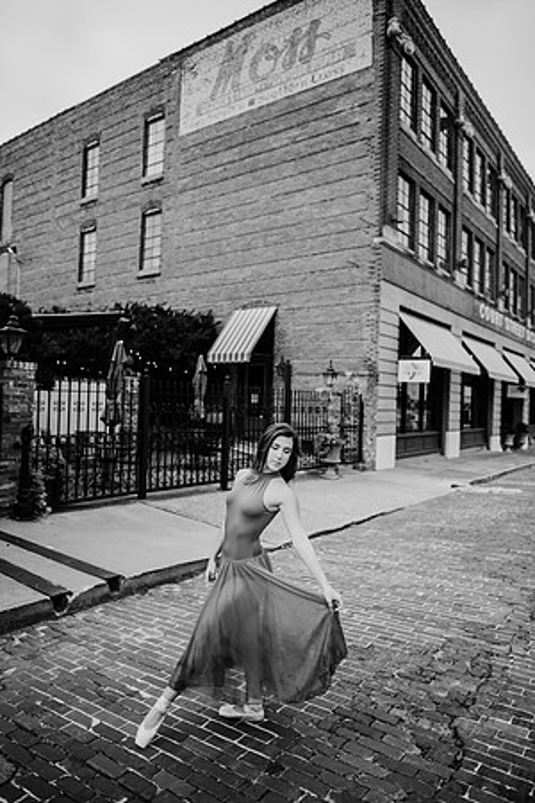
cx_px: 268
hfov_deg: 53.1
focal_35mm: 24
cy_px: 402
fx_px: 535
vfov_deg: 73.7
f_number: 2.2
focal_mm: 24
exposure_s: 1/1250
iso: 160
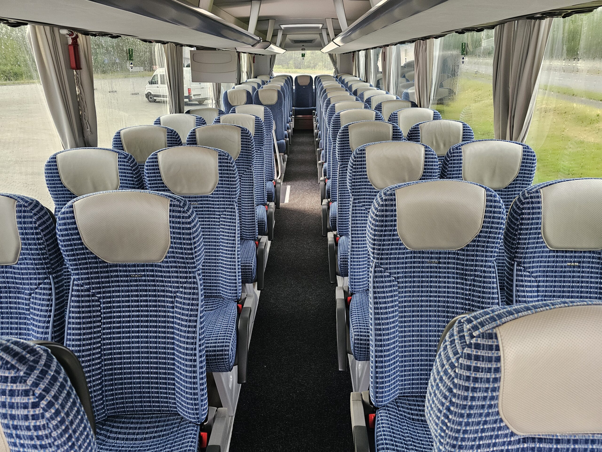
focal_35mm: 23
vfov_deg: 58.9
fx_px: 400
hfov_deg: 73.9
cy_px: 226
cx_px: 301
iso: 640
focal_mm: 6.3
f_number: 1.7
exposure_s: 1/33
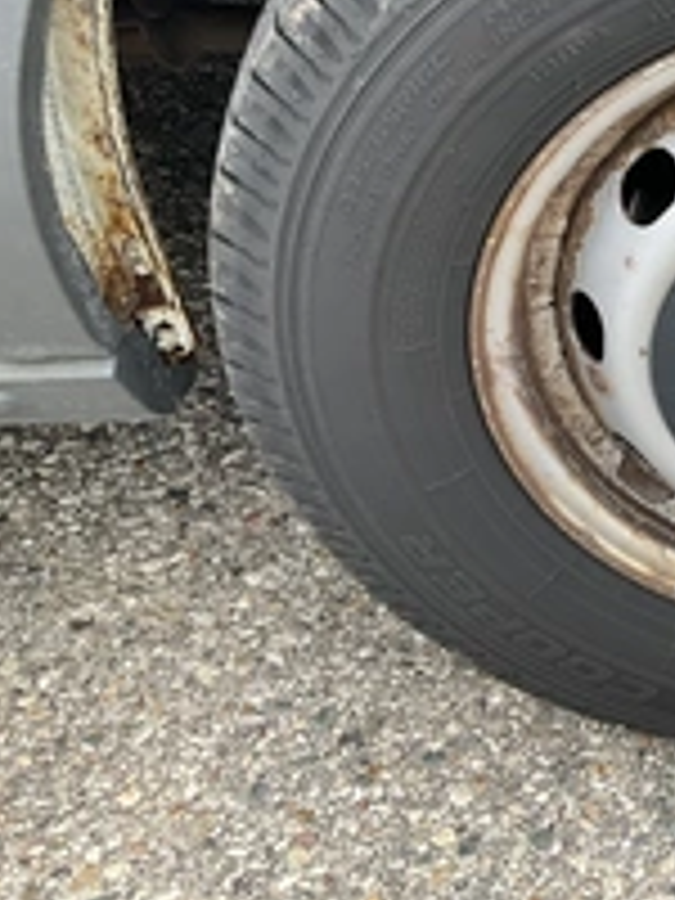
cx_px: 891
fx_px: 1508
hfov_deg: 22.4
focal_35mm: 58
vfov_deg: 32.7
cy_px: 252
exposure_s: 1/172
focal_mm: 3
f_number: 1.8
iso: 20
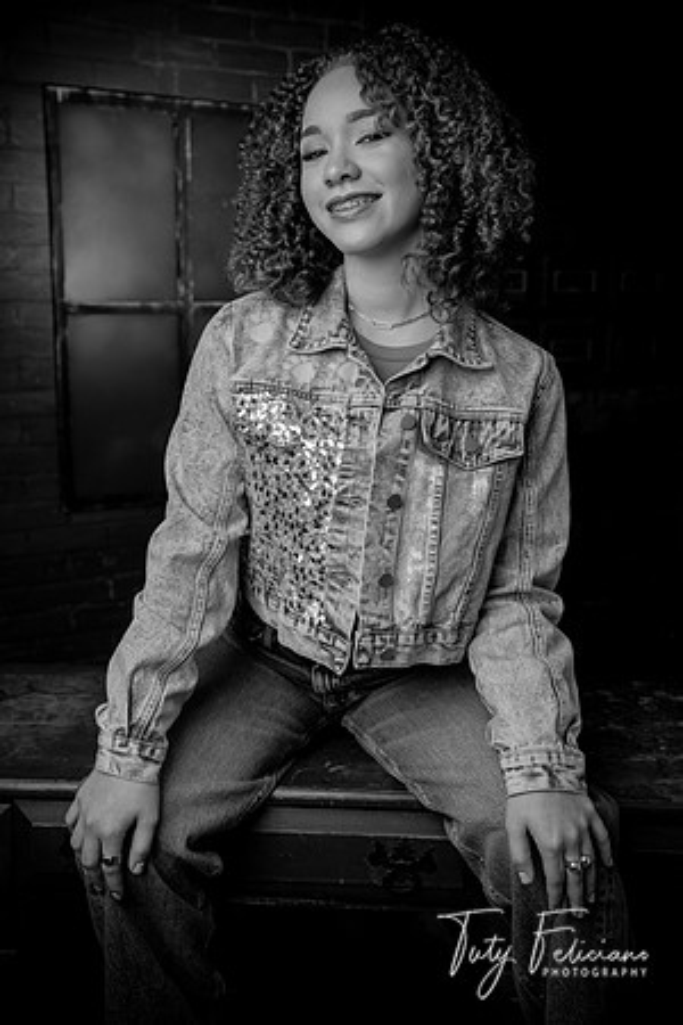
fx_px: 1252
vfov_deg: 44.5
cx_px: 342
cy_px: 512
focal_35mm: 44
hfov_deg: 30.5
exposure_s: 1/80
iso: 100
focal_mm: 44
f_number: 5
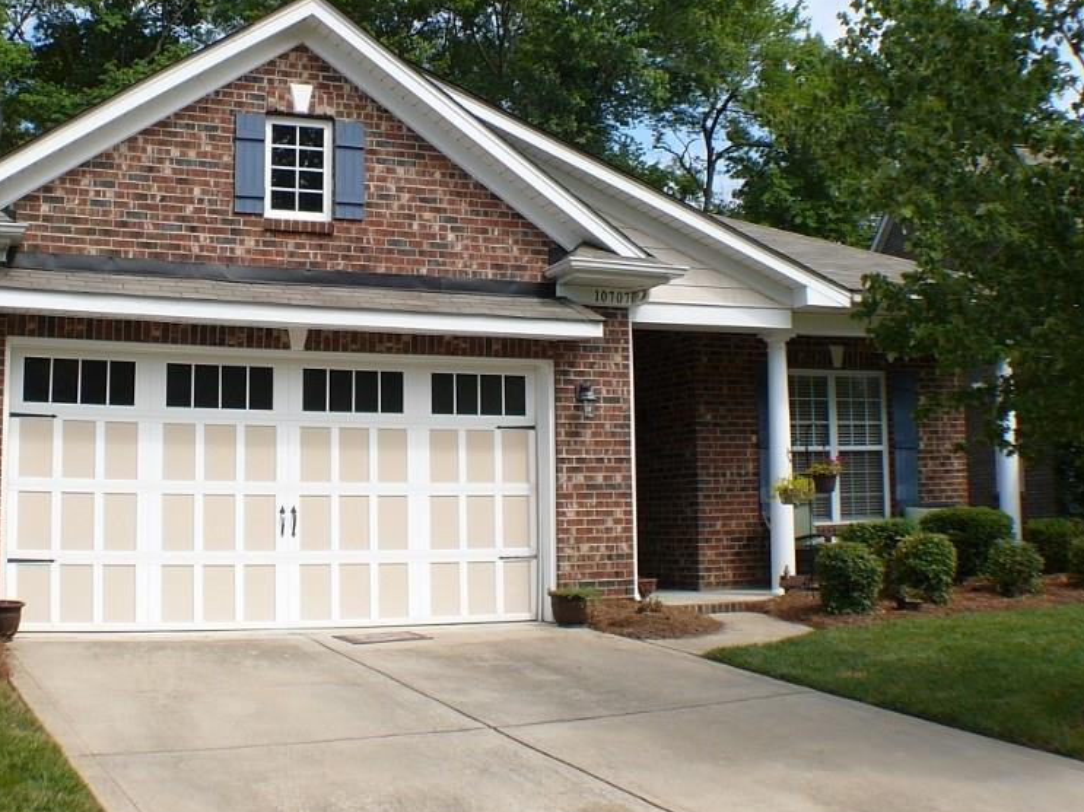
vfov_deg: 23.5
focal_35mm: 62
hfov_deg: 31.2
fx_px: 1941
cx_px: 533
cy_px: 270
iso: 80
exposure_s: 1/800
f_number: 3.2
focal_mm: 6.7
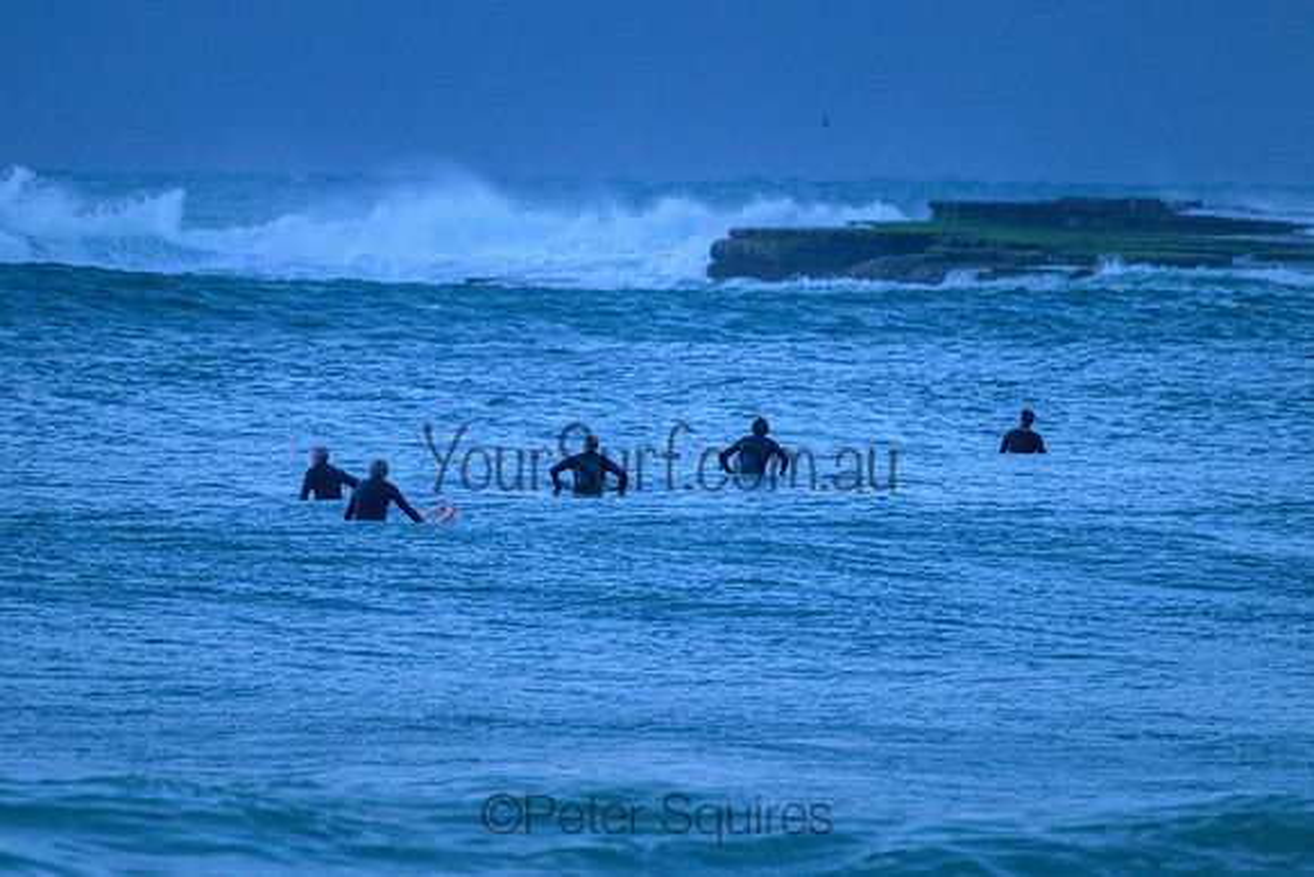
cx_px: 657
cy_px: 438
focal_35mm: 824
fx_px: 30089
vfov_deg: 1.7
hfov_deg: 2.5
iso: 6400
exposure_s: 1/1250
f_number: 11
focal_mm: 800
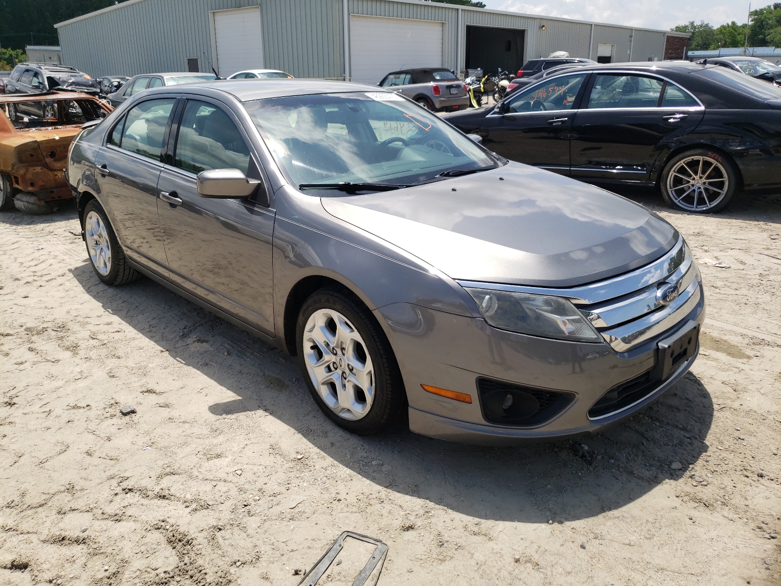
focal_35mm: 26
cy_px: 293
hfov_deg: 67.3
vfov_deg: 53.1
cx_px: 390
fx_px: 587
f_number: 1.5
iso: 50
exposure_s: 1/3333
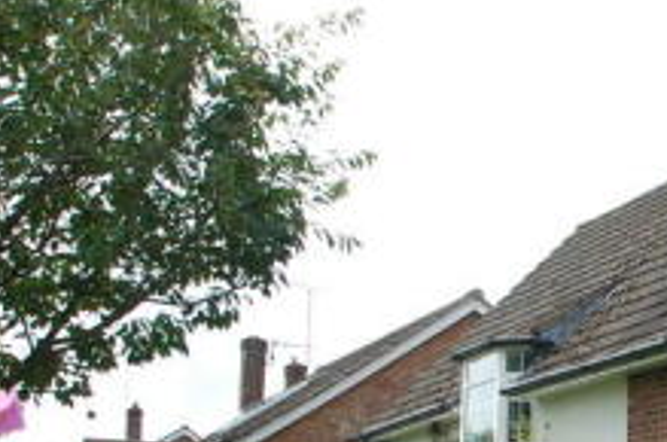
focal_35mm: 72
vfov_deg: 18.4
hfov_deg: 26.1
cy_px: 439
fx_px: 1331
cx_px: 725
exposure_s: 1/250
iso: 200
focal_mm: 16
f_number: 8
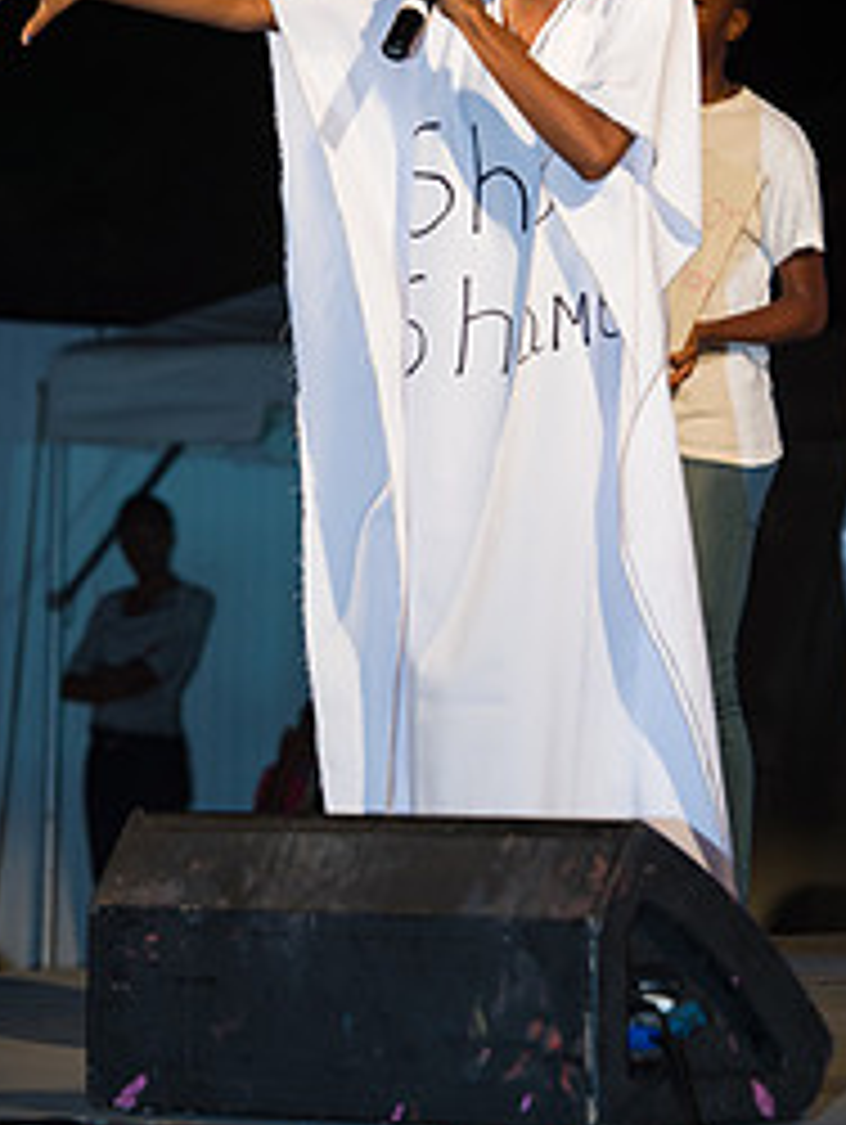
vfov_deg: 9.2
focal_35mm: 216
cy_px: 441
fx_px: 7027
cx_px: 457
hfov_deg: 6.9
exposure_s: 1/160
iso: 1600
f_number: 5.6
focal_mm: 125
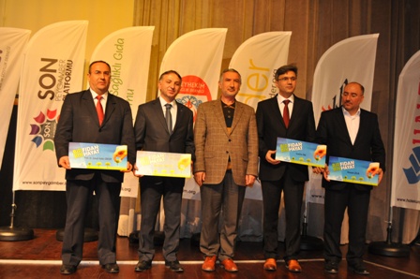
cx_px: 210
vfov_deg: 31.8
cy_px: 140
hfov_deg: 46.4
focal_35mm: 42
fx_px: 490
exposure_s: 1/60
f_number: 4.5
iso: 800
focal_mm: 28
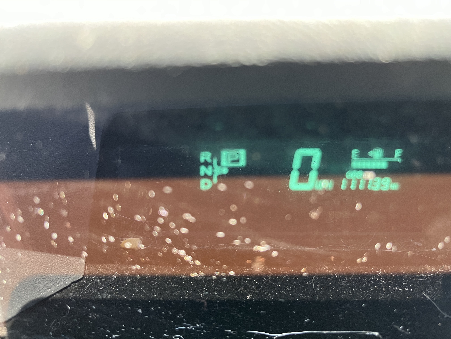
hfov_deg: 67.3
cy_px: 170
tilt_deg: -18.3
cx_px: 226
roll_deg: +0.9
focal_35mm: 26
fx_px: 339
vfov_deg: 53.1
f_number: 1.6
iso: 250
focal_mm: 5.1
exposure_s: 1/60
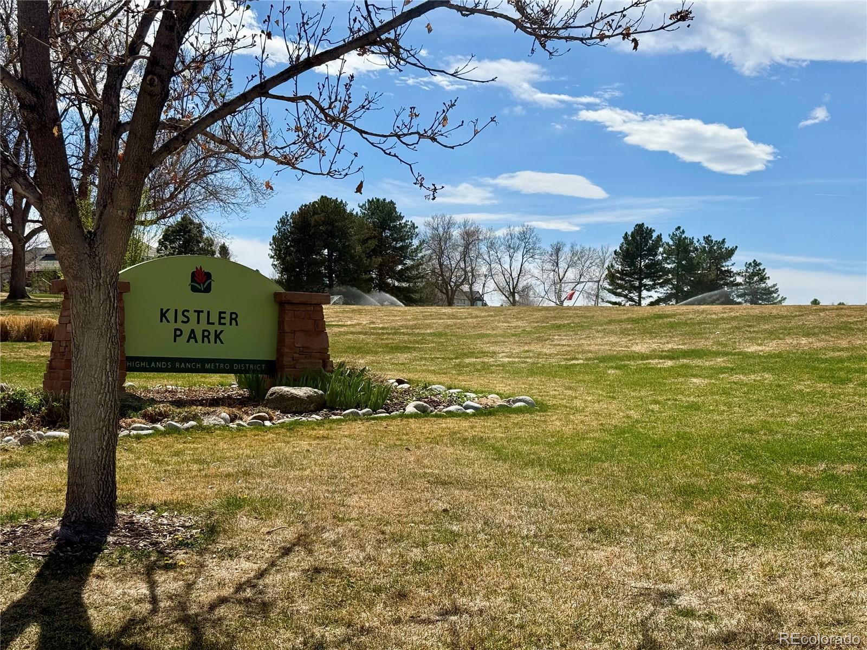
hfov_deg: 39.7
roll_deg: -1.7
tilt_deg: +1.9
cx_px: 434
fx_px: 1202
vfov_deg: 30.3
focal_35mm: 48
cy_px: 325
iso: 64
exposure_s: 1/7143
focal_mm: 6.76
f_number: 1.78
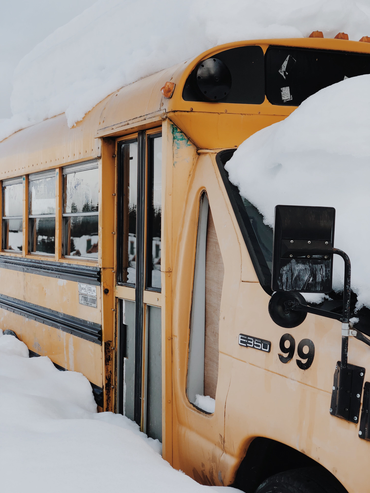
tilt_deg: +0.5
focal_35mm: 52
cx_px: 185
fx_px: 741
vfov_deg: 36.8
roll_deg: +2.0
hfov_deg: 28.0
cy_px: 246
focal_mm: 6
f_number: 2.4
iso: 16
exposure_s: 1/338
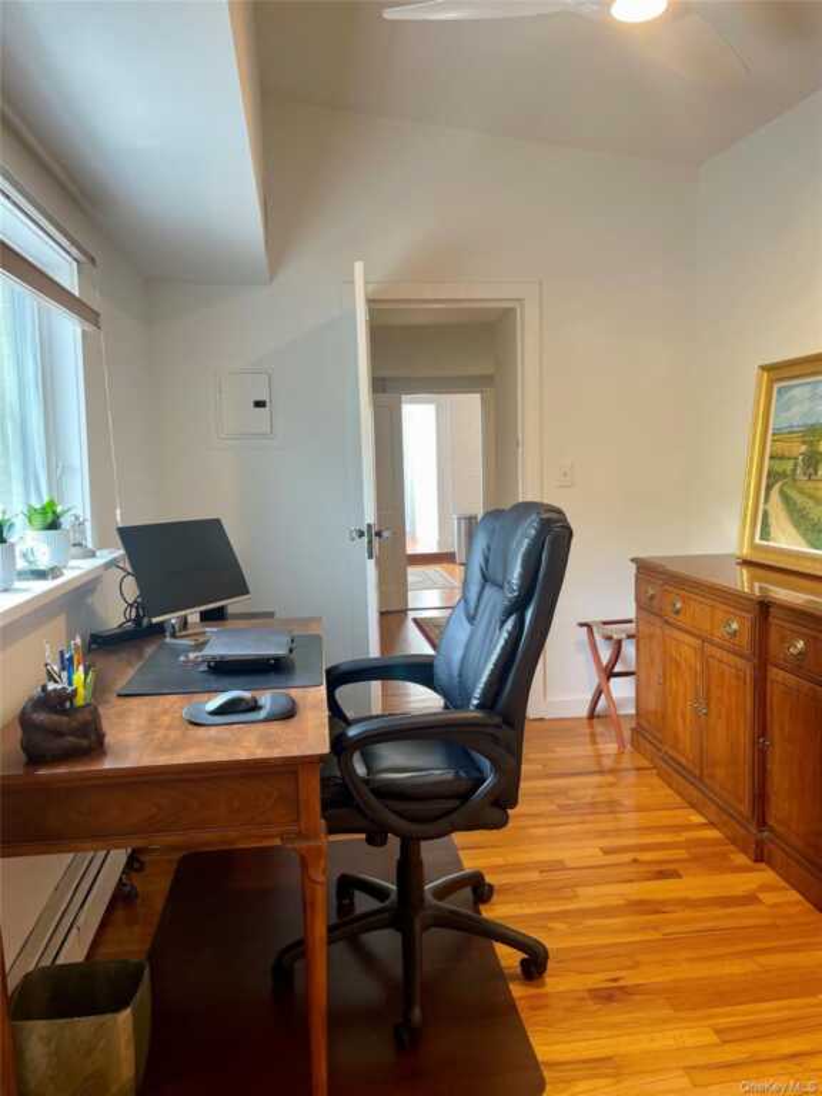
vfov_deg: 69.4
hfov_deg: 54.9
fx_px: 792
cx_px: 411
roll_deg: +2.2
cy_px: 548
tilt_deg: -4.9
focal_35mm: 25
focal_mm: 5.1
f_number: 1.6
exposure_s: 1/60
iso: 80
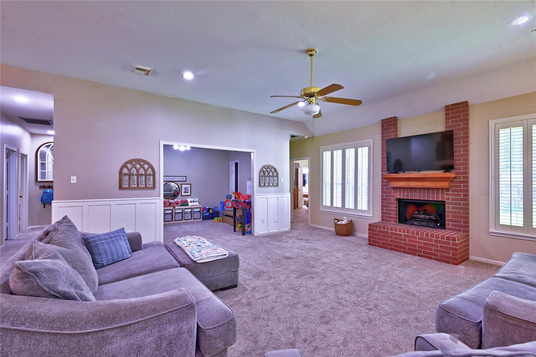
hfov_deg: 95.0
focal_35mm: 16
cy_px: 178
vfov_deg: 72.0
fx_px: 245
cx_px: 268
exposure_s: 1/6
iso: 400
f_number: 8
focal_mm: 16.5
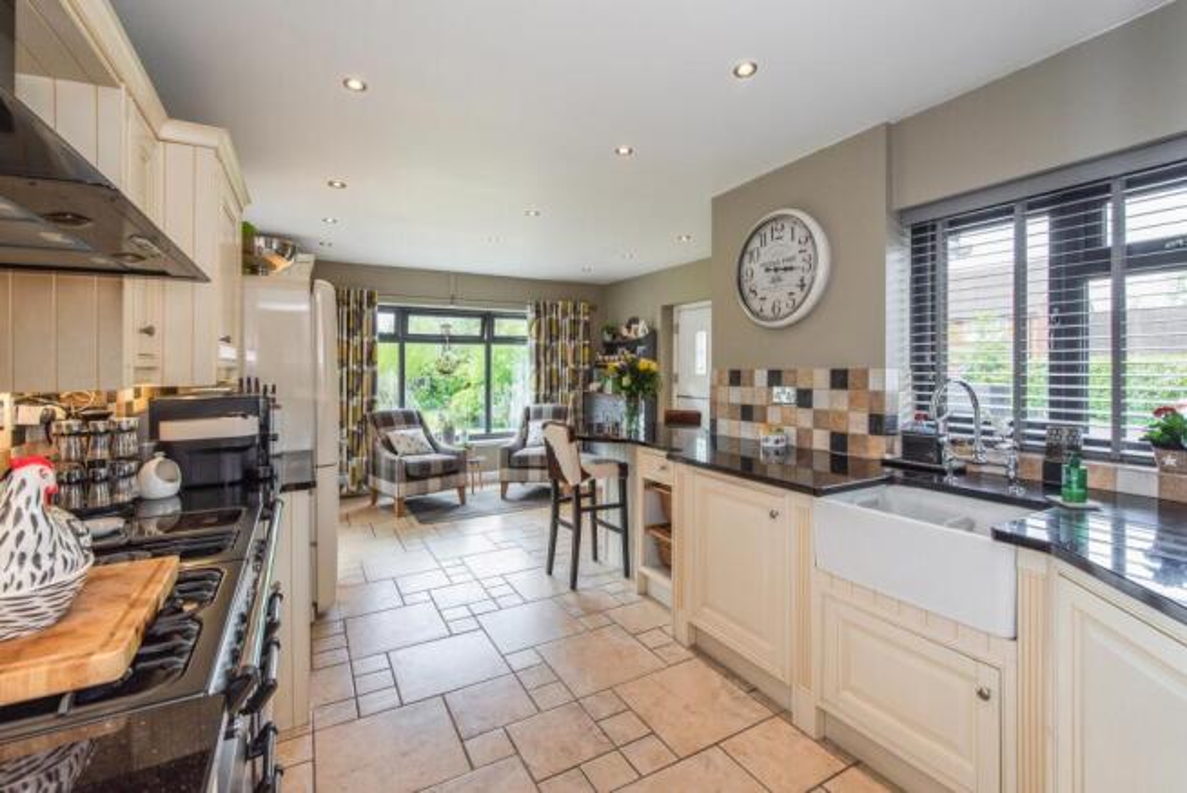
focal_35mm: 15
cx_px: 594
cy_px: 396
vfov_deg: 77.4
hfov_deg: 100.4
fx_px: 495
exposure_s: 1/40
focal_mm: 15
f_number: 9
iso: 320
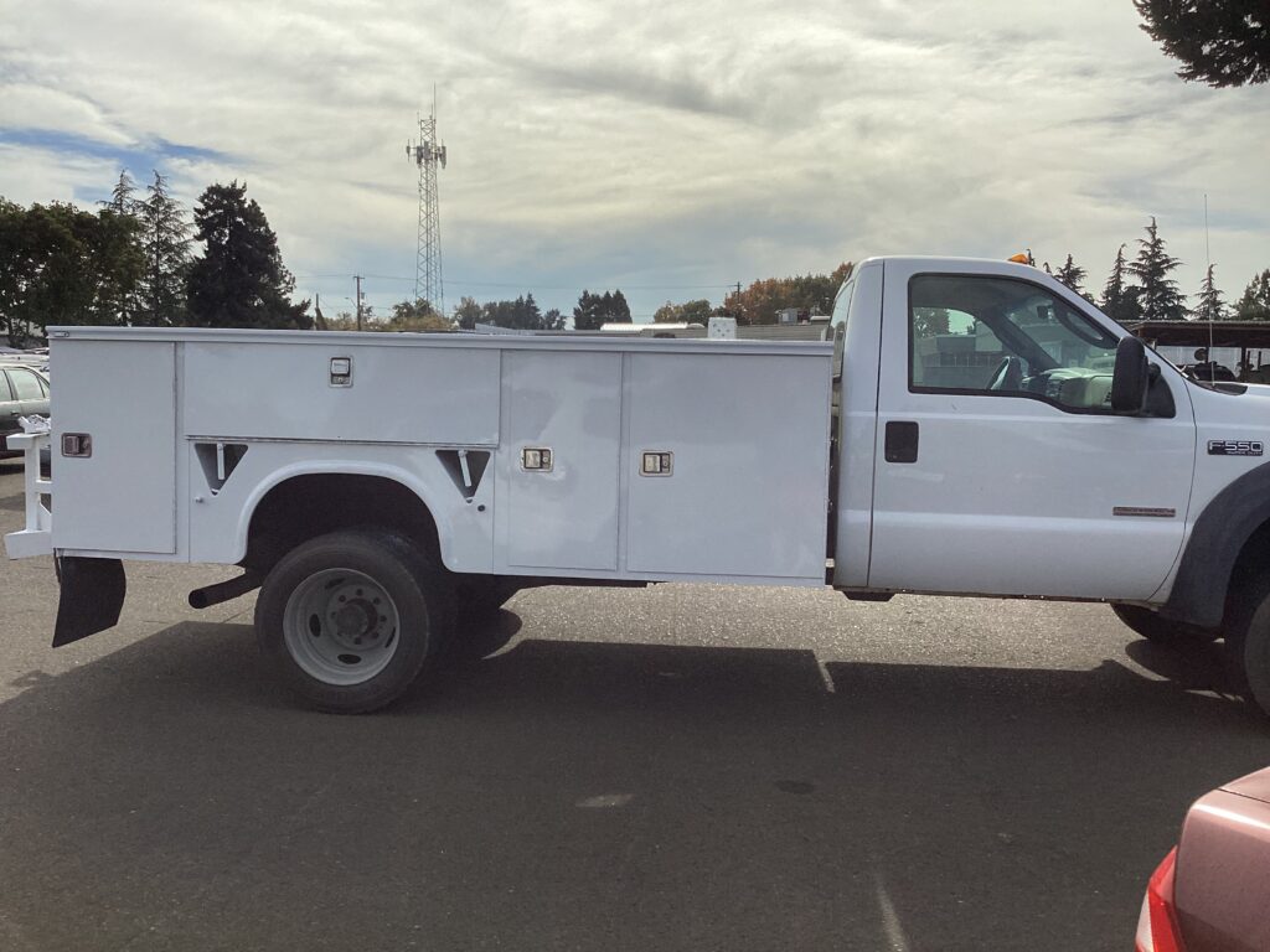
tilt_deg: -6.2
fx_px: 1137
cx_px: 635
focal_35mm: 31
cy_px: 476
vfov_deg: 45.4
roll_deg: -0.9
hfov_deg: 58.4
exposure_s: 1/2717
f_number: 2.4
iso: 25
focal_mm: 3.3
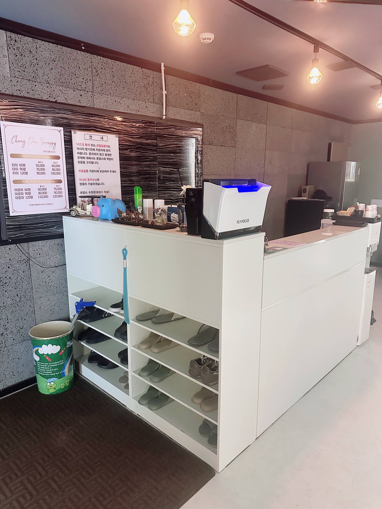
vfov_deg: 71.6
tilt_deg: -12.8
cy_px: 254
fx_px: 353
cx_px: 191
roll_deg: +0.1
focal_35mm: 24
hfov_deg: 56.8
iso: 800
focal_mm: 6.86
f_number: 1.78
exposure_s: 1/60
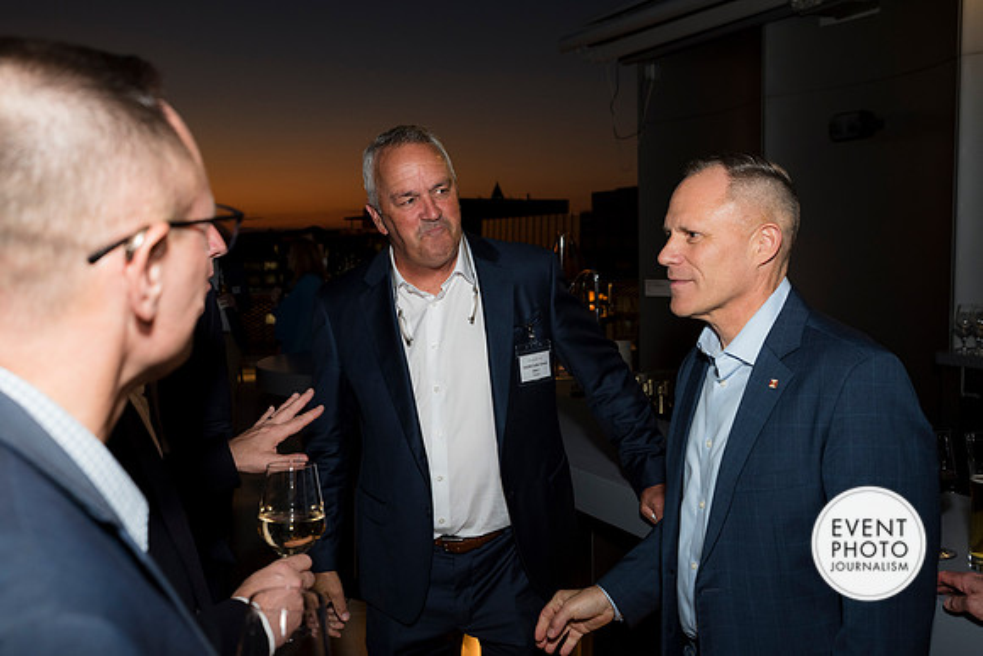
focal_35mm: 36
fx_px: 983
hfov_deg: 53.1
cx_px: 492
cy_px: 328
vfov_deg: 36.9
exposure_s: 1/125
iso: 800
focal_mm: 36
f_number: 5
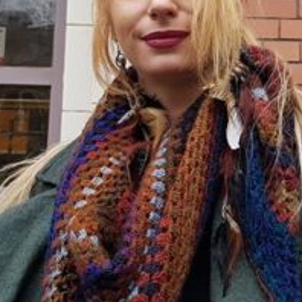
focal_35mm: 89
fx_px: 878
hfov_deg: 19.5
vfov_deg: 19.4
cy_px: 81
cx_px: 172
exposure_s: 1/100
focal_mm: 4.2
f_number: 1.7
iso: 80
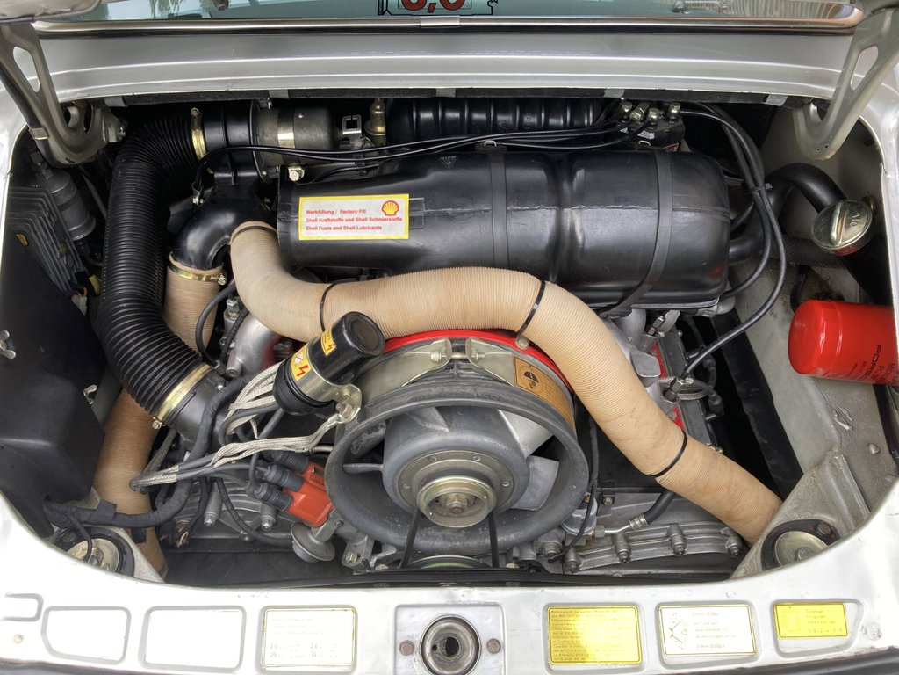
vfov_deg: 49.7
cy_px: 338
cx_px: 450
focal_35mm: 28
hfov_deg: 63.4
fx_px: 727
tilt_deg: -47.3
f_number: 1.8
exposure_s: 1/121
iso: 32
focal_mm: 3.99
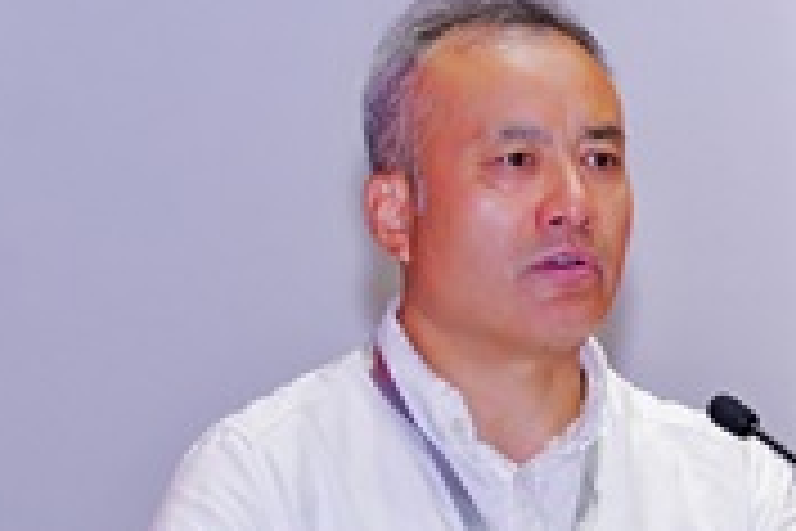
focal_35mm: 448
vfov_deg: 3.1
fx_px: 9905
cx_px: 706
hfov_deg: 4.6
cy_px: 394
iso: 1600
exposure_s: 1/160
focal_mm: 180
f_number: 5.6
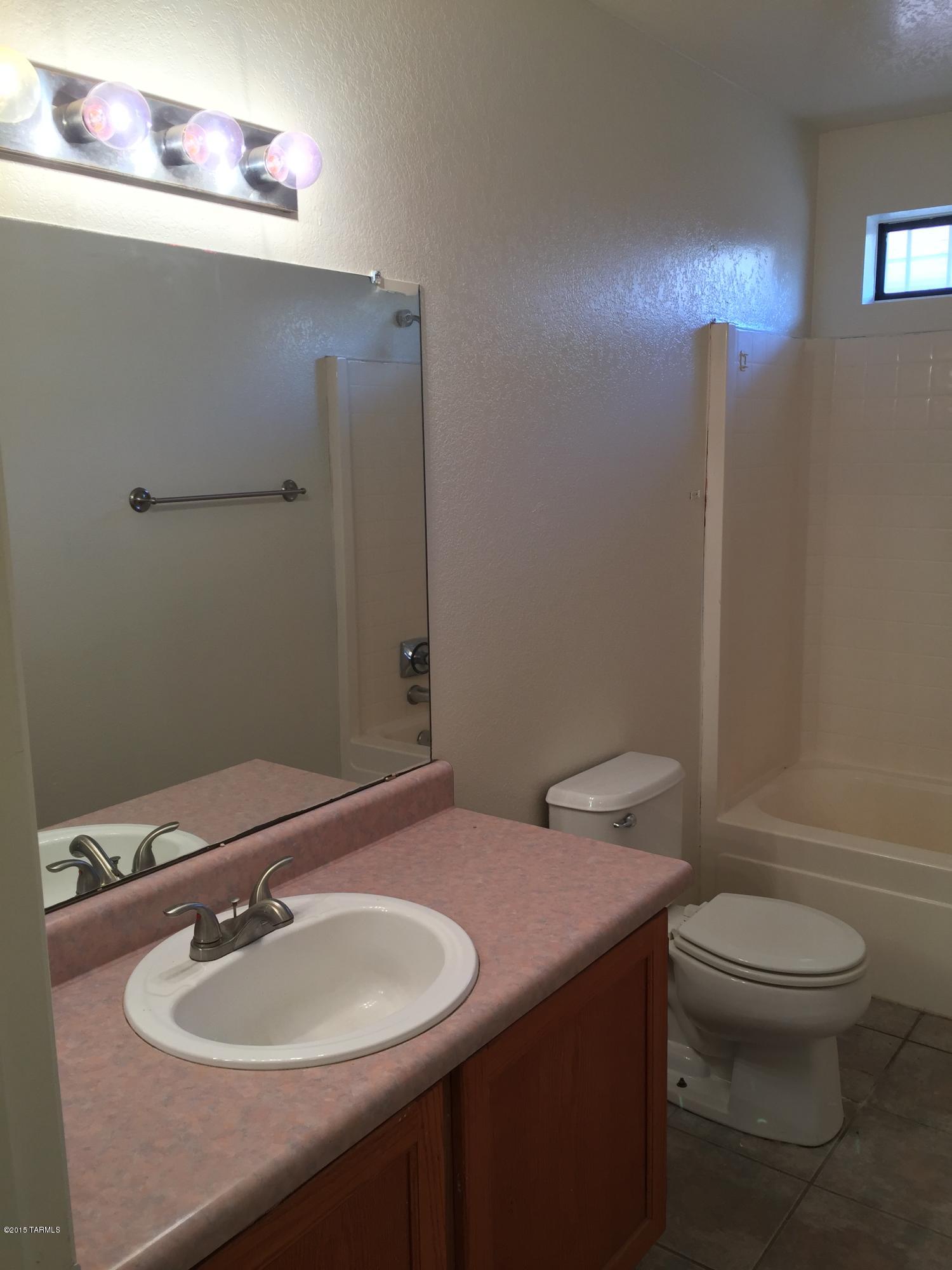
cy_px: 635
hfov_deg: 48.2
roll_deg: +1.0
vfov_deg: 61.7
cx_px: 476
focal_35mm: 29
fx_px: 1063
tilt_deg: -10.1
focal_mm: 4.15
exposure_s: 1/40
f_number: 2.2
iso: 40
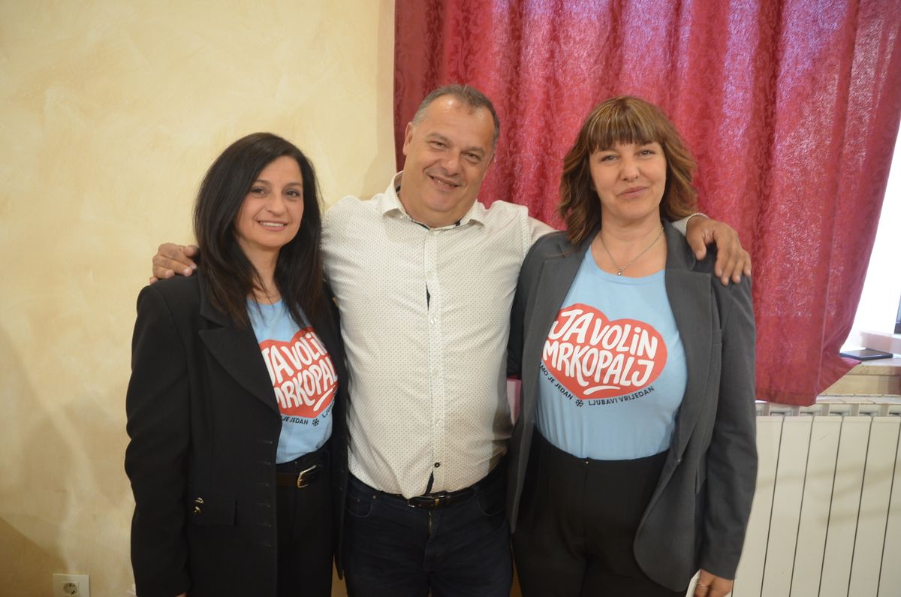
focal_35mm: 30
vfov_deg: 43.4
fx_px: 749
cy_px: 298
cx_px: 450
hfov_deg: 62.0
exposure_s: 1/60
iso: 560
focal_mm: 20
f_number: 4
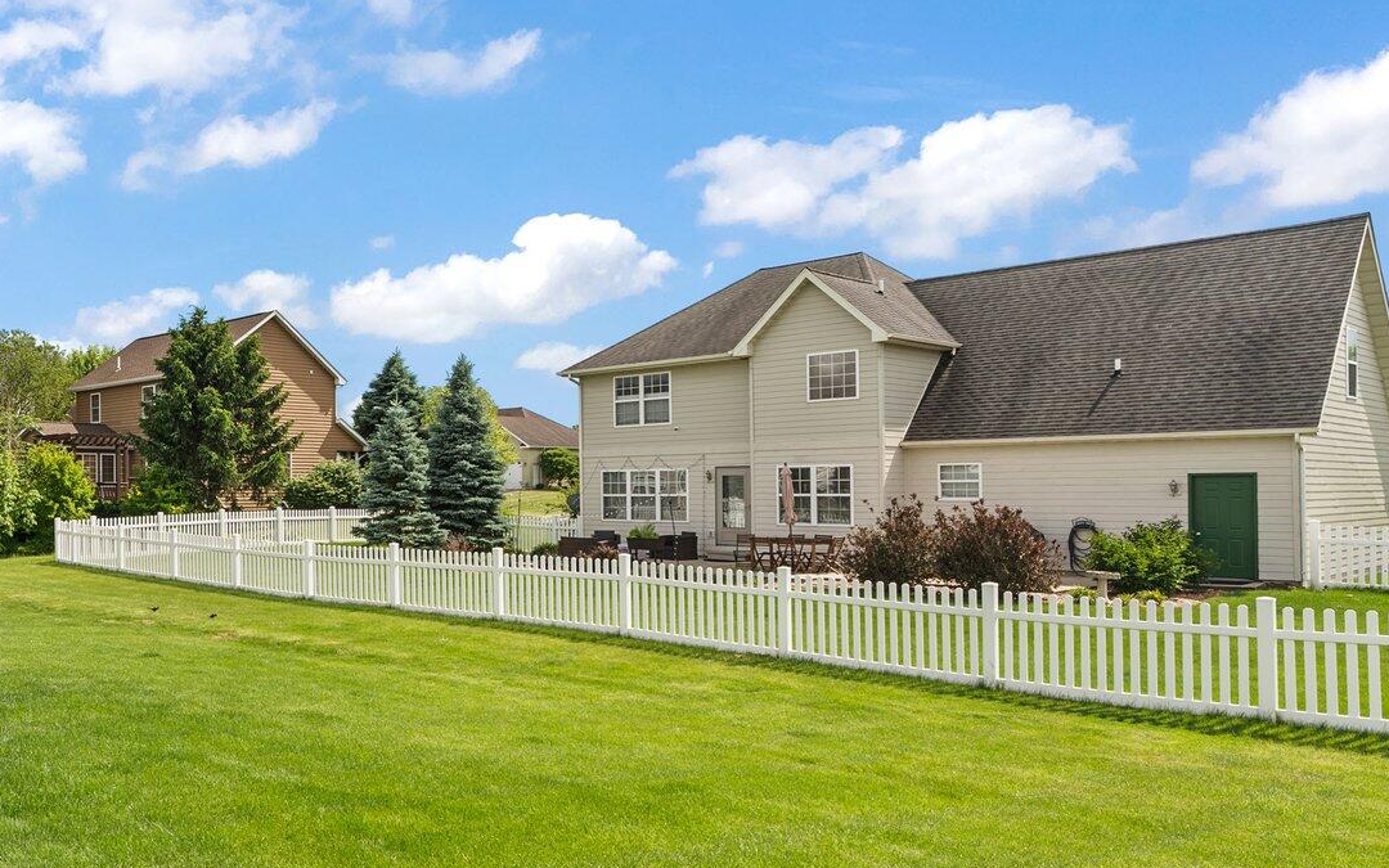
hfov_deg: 56.5
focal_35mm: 29
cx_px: 177
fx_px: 1112
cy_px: 485
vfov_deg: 42.6
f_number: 9
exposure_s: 1/60
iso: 200
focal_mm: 15.2
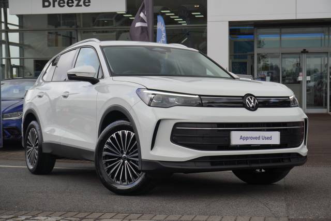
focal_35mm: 64
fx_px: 593
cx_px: 166
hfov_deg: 31.2
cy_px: 110
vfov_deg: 21.1
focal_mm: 43
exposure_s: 1/100
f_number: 6.3
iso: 100
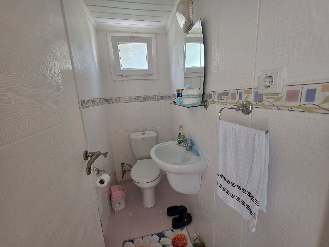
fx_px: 124
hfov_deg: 106.2
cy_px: 124
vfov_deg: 89.9
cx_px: 164
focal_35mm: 13
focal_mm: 2.2
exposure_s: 1/50
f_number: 1.9
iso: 200
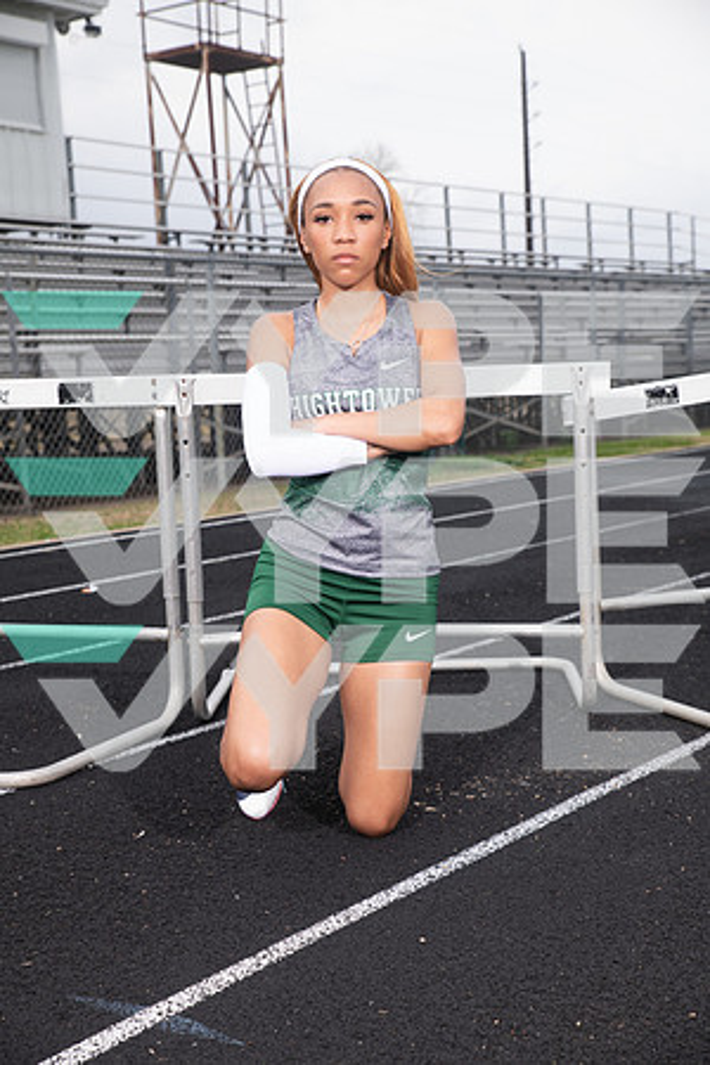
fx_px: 1657
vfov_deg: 35.6
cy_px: 532
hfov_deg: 24.2
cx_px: 355
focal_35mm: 56
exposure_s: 1/400
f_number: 6.3
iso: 250
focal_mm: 56
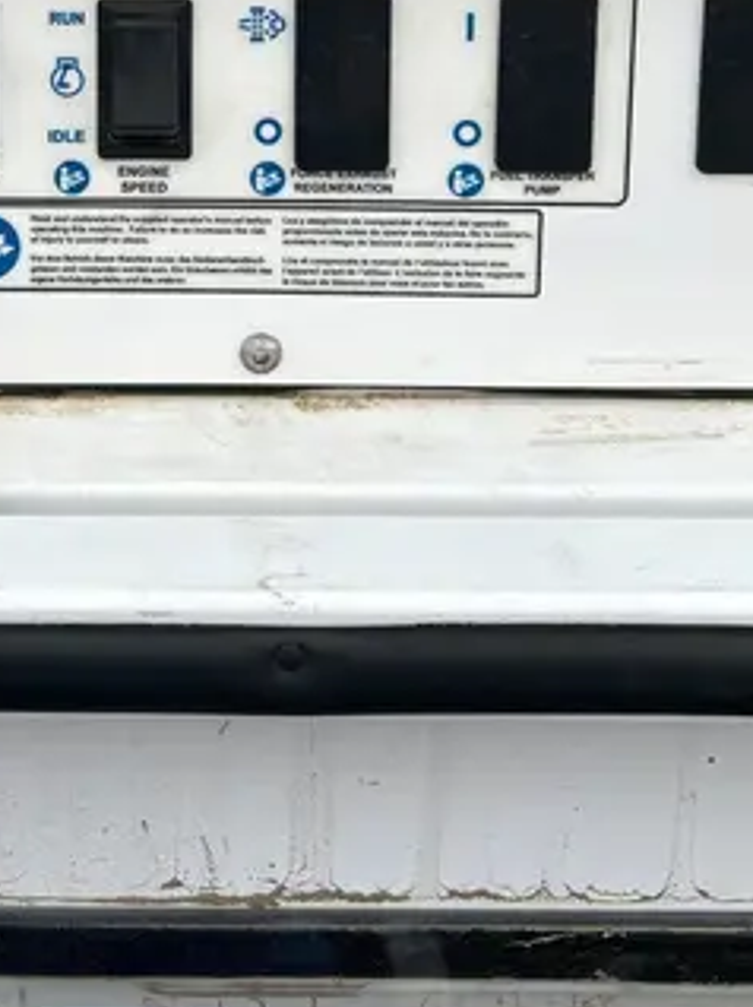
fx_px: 1743
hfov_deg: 23.9
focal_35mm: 60
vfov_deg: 29.5
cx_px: 114
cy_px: -62
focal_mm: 5.7
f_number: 1.5
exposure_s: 1/121
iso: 50
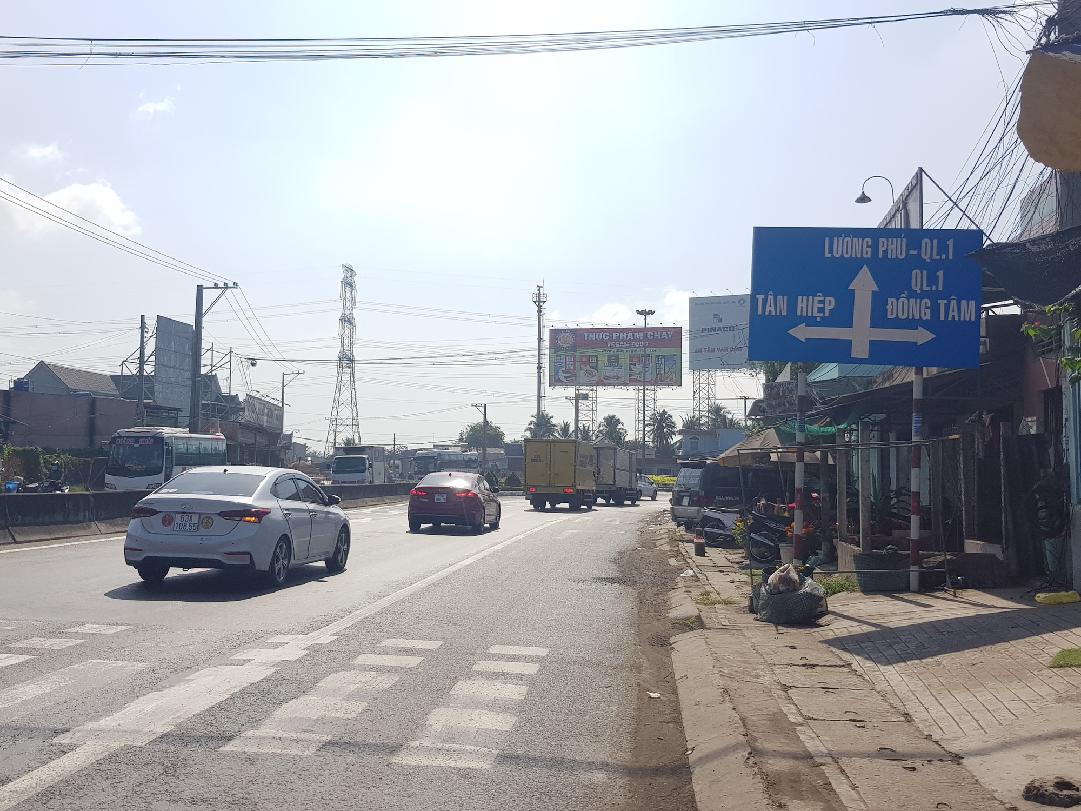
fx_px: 812
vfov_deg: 53.1
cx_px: 540
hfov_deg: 67.3
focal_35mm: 26
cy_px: 406
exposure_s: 1/3880
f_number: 1.7
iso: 40
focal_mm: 4.2
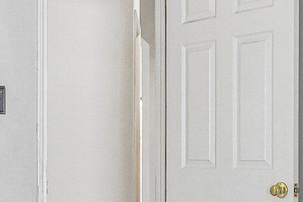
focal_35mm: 77
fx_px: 648
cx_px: 100
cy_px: 128
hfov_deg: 26.2
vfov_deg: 17.7
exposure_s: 1/13
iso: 400
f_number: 8
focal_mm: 10
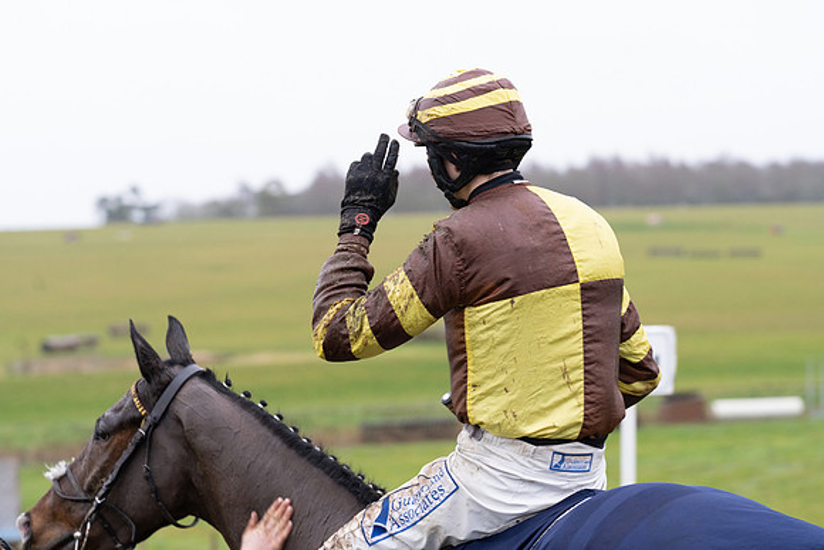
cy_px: 275
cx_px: 412
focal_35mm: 135
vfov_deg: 10.2
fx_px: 3091
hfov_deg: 15.2
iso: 2000
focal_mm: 135
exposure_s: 1/125
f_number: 5
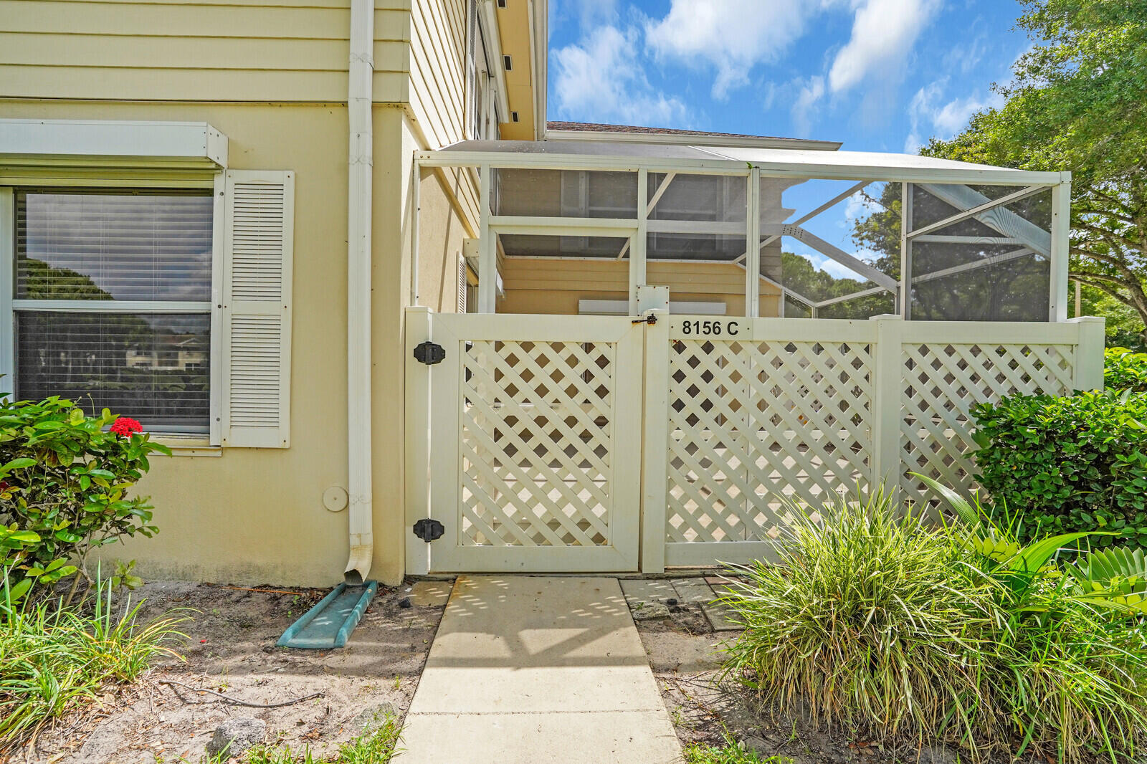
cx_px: 574
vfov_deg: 73.7
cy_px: 382
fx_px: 510
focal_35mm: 16
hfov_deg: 96.7
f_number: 8
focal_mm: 16
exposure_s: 1/1250
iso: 800
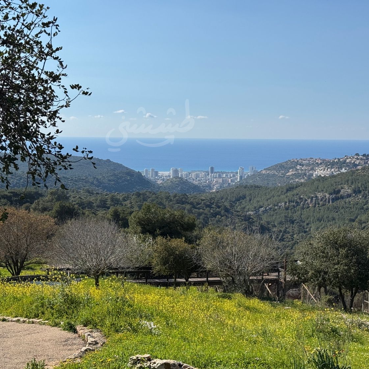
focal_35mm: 57
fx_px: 687
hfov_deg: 30.0
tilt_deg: -4.4
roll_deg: -0.1
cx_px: 205
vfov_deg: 30.0
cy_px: 186
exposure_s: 1/6410
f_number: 1.78
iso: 64
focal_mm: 6.76
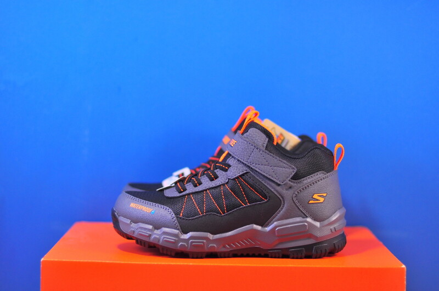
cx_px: 220
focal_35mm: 75
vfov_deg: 18.1
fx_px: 913
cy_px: 146
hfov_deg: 27.0
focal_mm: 50
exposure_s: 1/320
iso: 250
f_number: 2
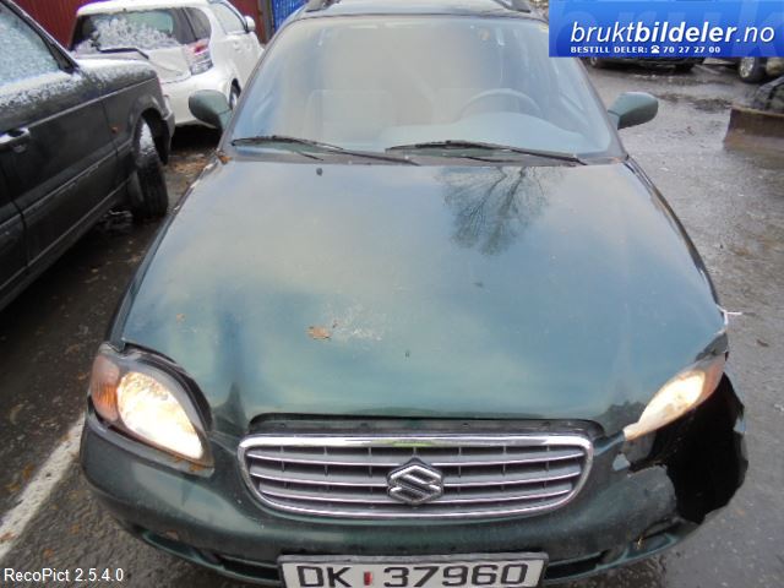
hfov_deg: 67.3
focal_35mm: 26
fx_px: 589
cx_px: 392
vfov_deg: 53.1
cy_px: 294
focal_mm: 4.6
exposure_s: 1/60
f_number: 3.5
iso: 100
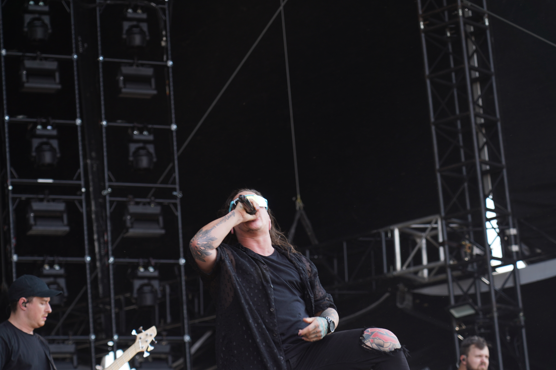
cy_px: 227
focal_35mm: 129
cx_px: 276
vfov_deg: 10.6
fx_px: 1992
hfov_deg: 15.9
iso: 100
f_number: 4.5
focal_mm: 105
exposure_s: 1/160
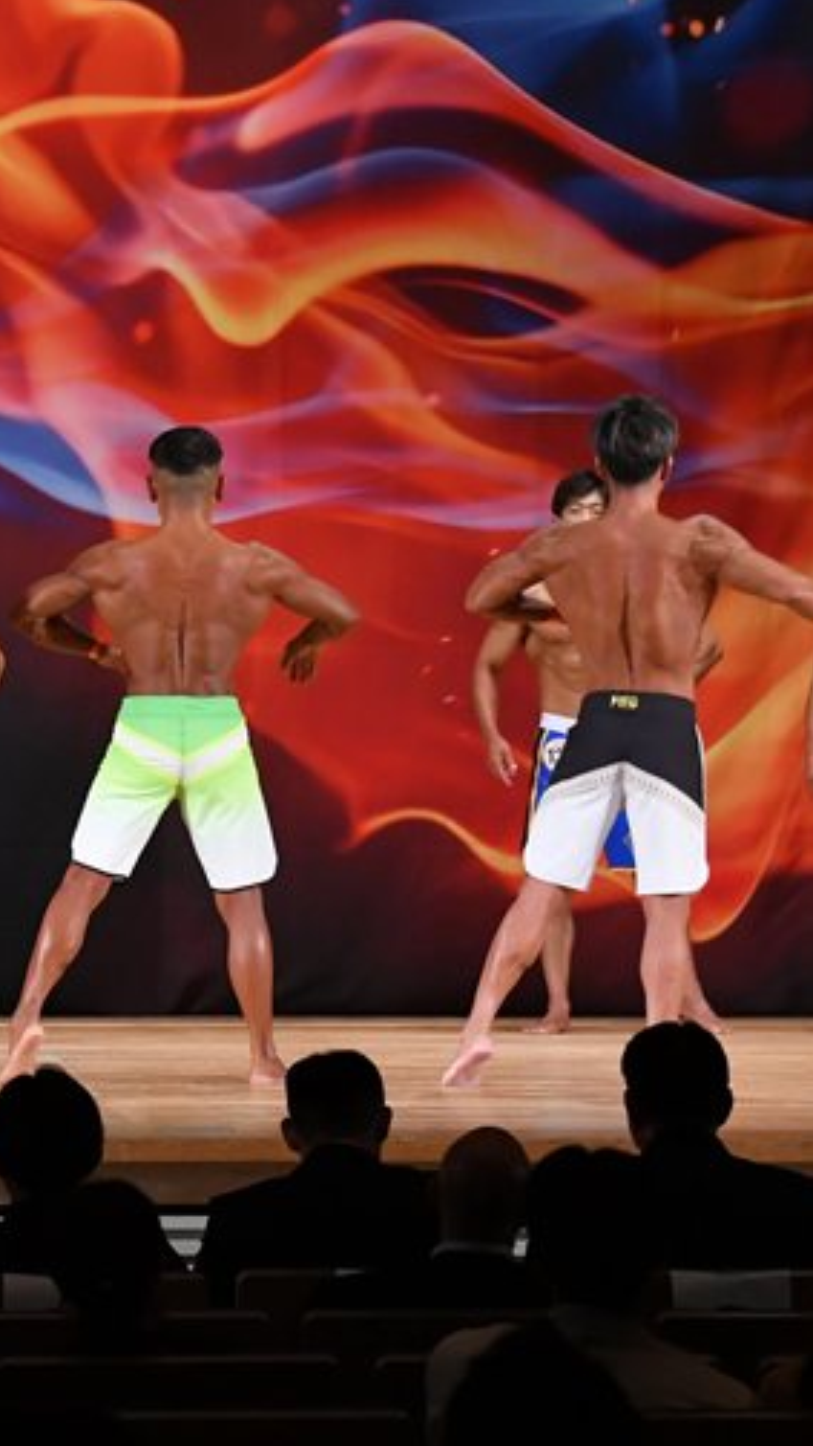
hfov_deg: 5.9
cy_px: 716
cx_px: -16
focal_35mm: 205
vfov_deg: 10.5
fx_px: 7855
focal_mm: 85
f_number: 5.6
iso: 3200
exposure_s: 1/400
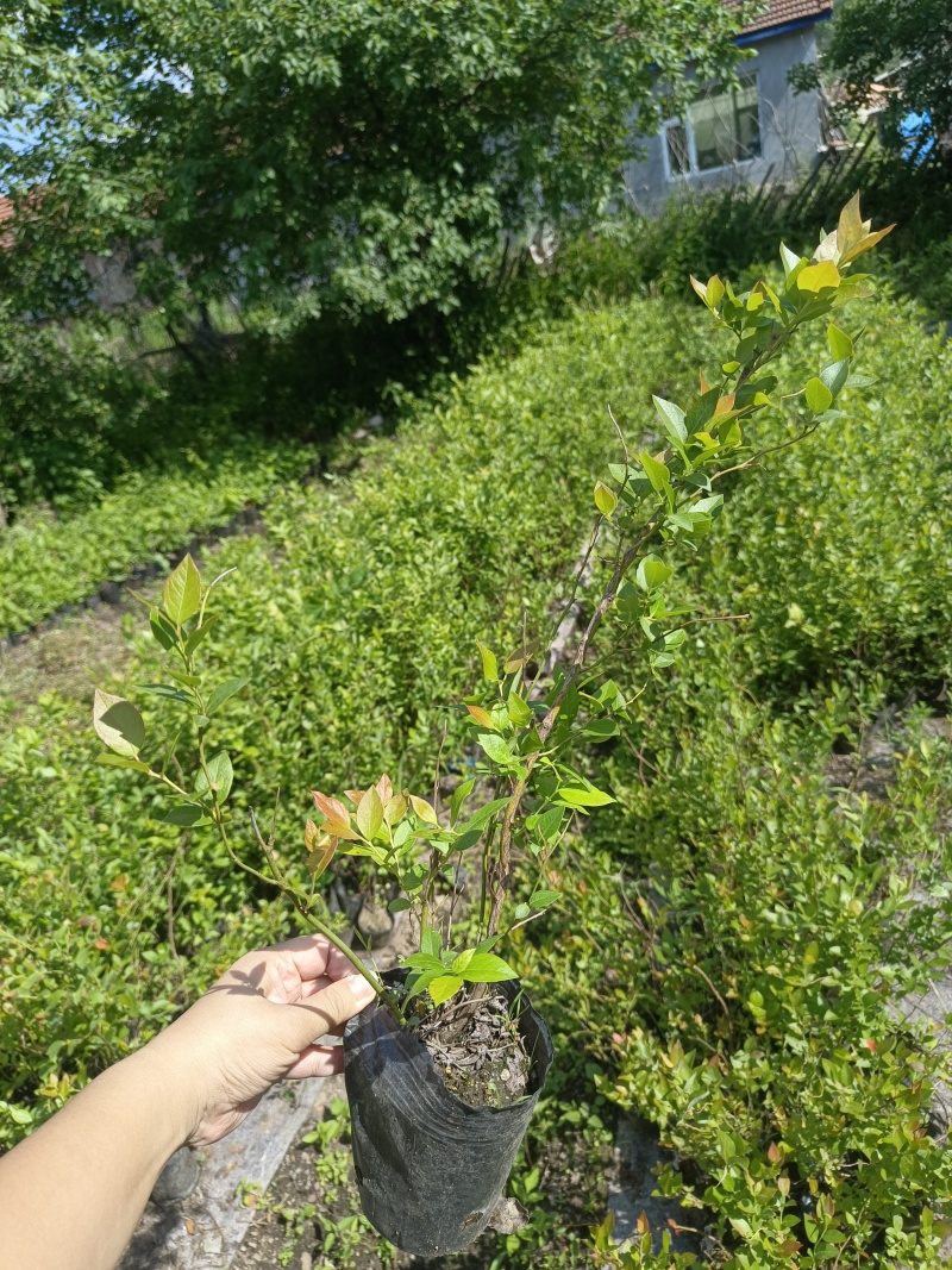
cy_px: 635
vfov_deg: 73.9
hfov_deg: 58.9
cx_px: 476
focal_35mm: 23
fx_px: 844
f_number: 1.88
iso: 100
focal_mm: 5.59
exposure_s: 1/442
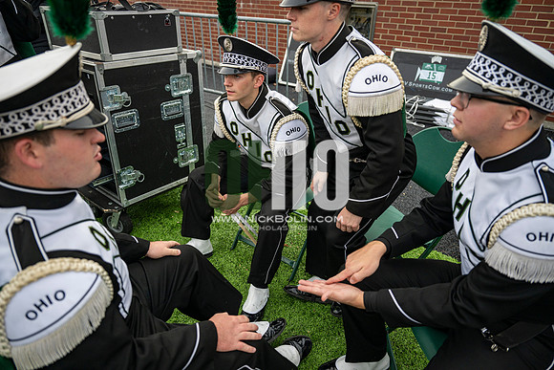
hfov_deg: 73.7
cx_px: 277
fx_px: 369
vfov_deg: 53.2
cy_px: 185
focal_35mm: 24
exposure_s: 1/500
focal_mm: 24
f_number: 2.8
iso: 200
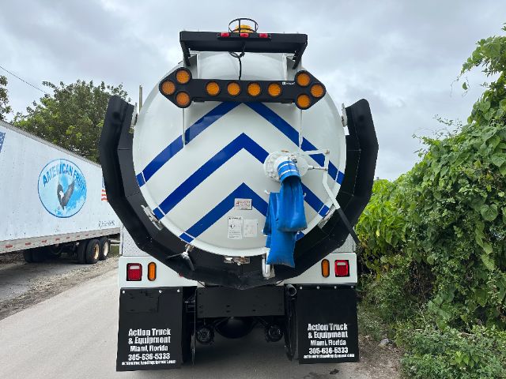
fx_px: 351
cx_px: 253
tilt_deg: +4.6
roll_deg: -0.4
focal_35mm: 24
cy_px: 190
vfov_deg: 56.8
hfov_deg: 71.6
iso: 80
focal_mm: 6.86
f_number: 1.78
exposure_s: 1/1227
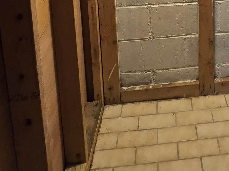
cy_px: -76
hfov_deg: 41.2
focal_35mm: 43
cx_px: 195
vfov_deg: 26.1
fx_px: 285
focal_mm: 2.2
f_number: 2.2
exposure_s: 1/60
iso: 320
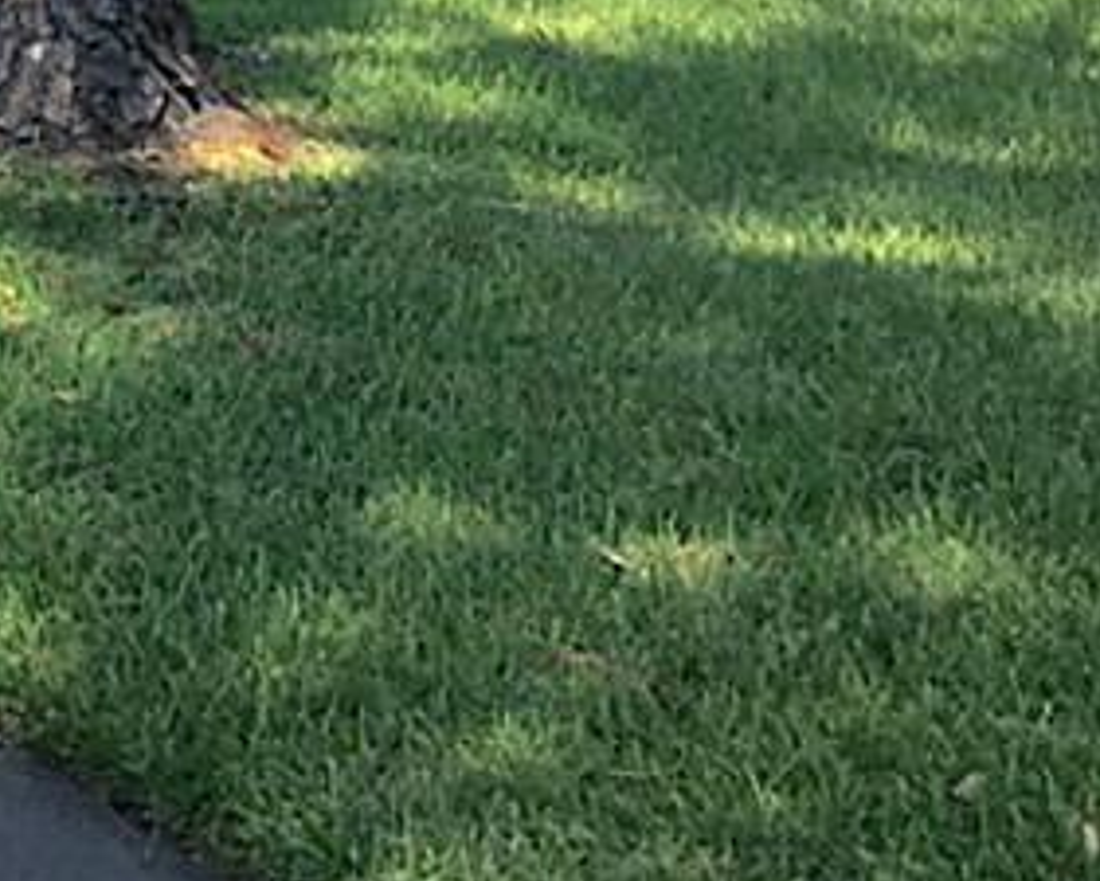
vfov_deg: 13.9
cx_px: -450
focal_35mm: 103
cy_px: -478
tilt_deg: -0.2
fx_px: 3354
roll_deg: +0.3
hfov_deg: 17.2
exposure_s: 1/842
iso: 32
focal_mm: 4.15
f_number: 2.2
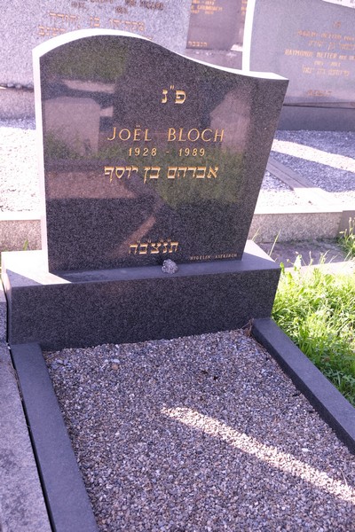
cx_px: 178
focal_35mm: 38
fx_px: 562
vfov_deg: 50.7
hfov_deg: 35.1
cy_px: 266
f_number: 4
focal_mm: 25.4
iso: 160
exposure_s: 1/110
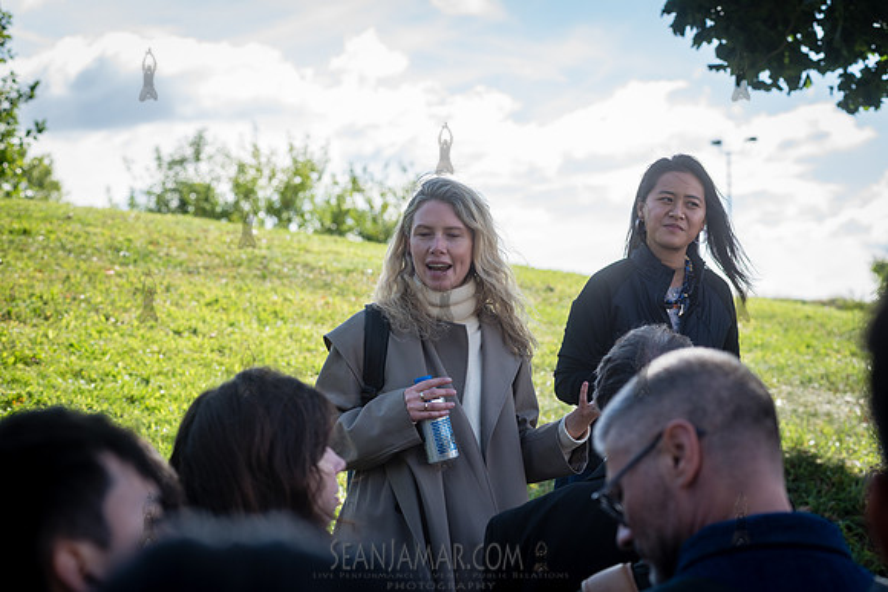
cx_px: 444
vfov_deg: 14.9
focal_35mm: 92
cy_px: 296
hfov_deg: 22.1
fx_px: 2270
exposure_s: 1/640
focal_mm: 92
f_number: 5.6
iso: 250
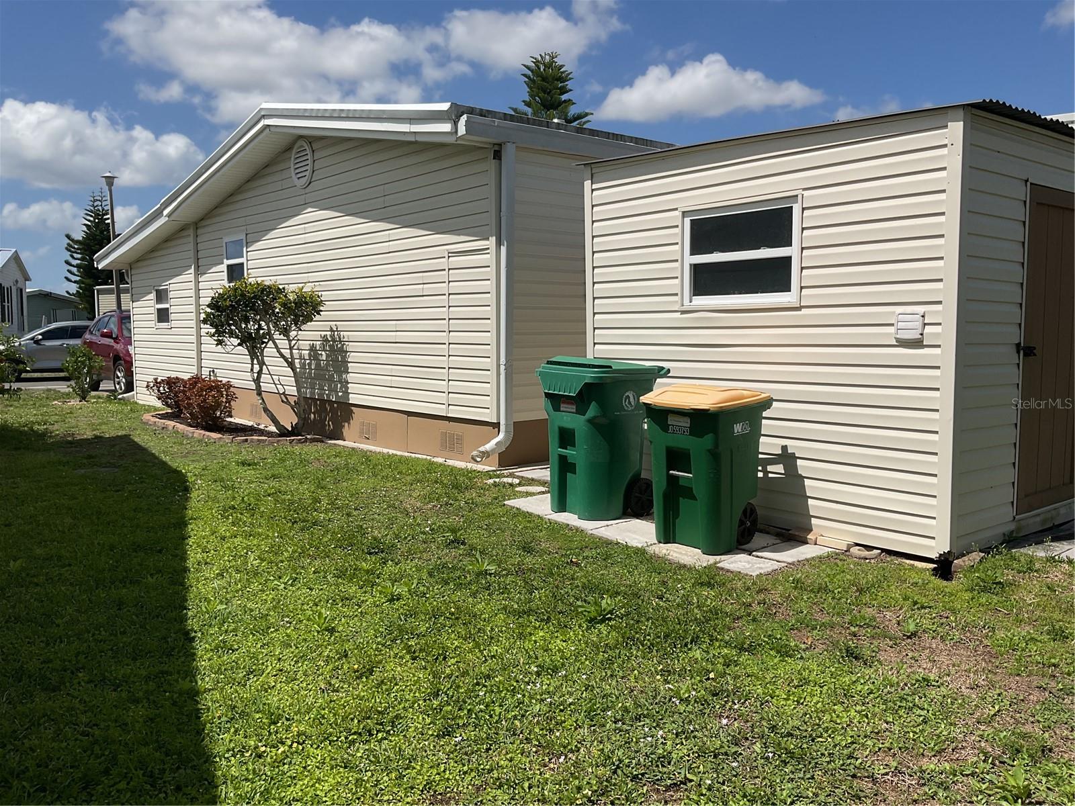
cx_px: 538
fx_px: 901
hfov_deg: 61.7
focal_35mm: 29
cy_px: 403
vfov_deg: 48.2
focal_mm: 3
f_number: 1.8
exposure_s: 1/4405
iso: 16
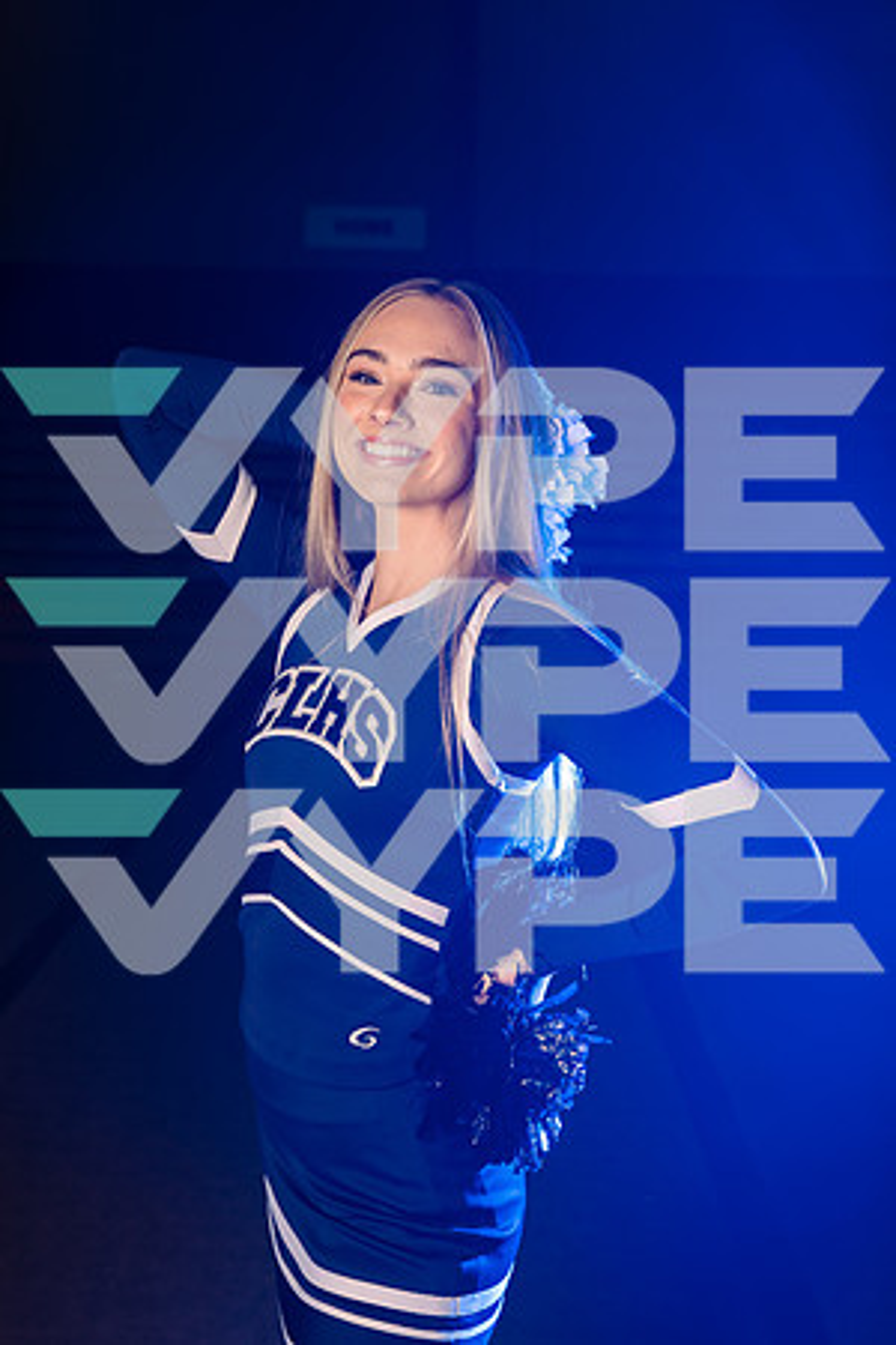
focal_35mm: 52
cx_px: 448
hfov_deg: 26.0
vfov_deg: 38.2
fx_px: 1941
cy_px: 672
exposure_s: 1/250
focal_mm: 52
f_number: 5.6
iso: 100
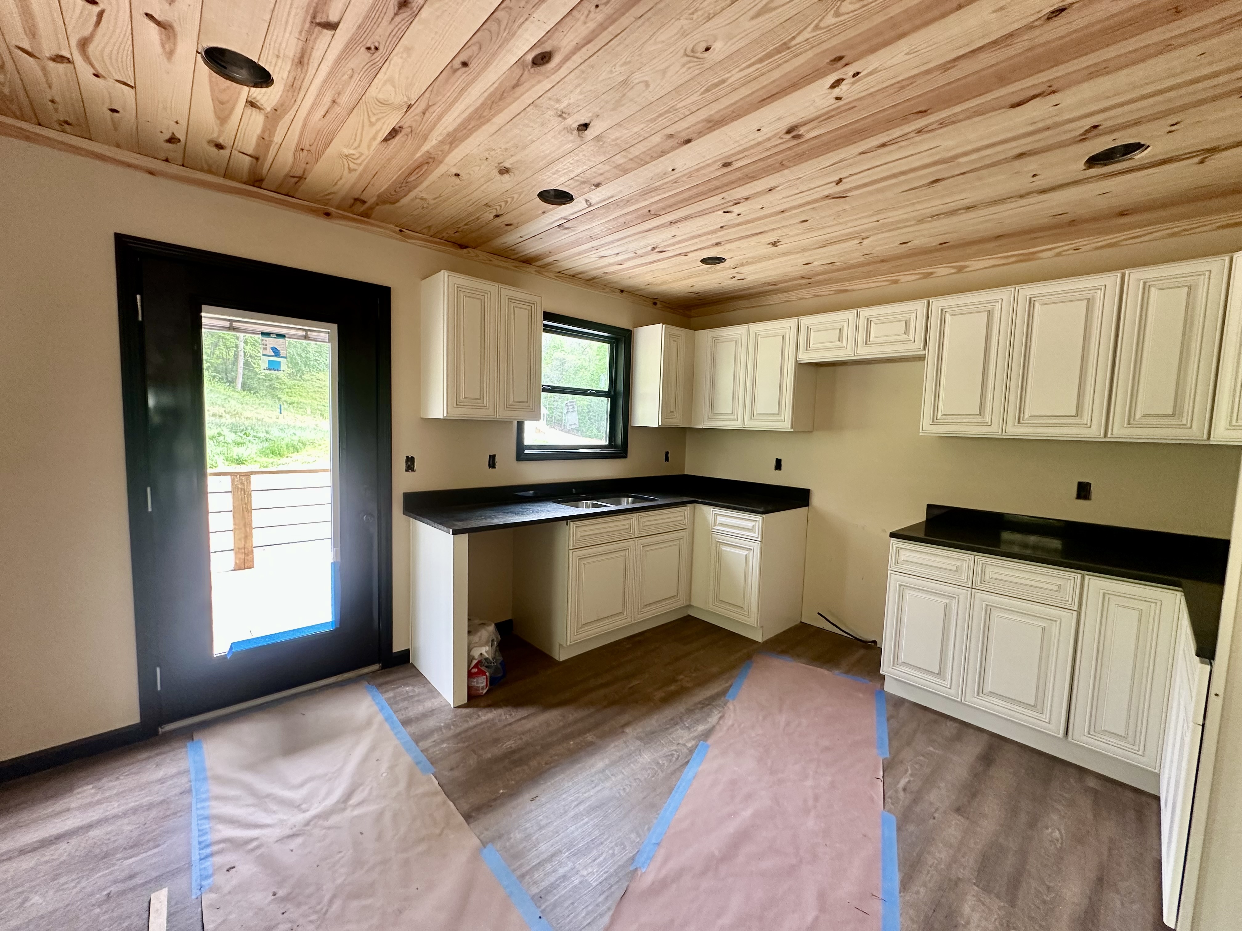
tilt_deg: -2.4
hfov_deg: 102.1
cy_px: 466
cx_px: 621
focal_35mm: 14
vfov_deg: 85.7
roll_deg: -1.0
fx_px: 502
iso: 200
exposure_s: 1/99
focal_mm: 2.22
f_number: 2.2
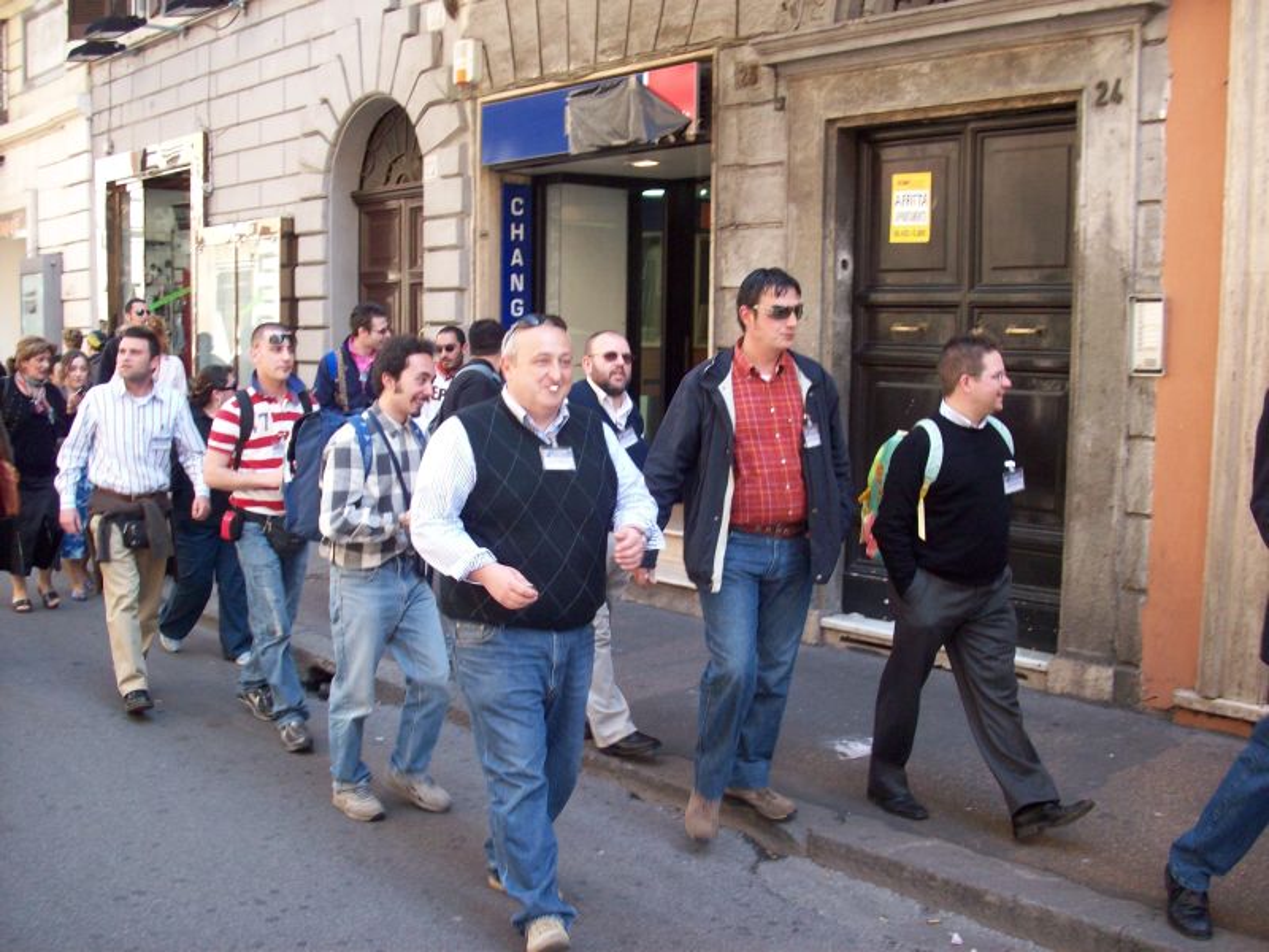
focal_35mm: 37
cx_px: 634
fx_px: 1356
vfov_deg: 38.7
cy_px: 476
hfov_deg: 50.1
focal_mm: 6.2
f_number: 2.8
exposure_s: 1/93.8
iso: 80
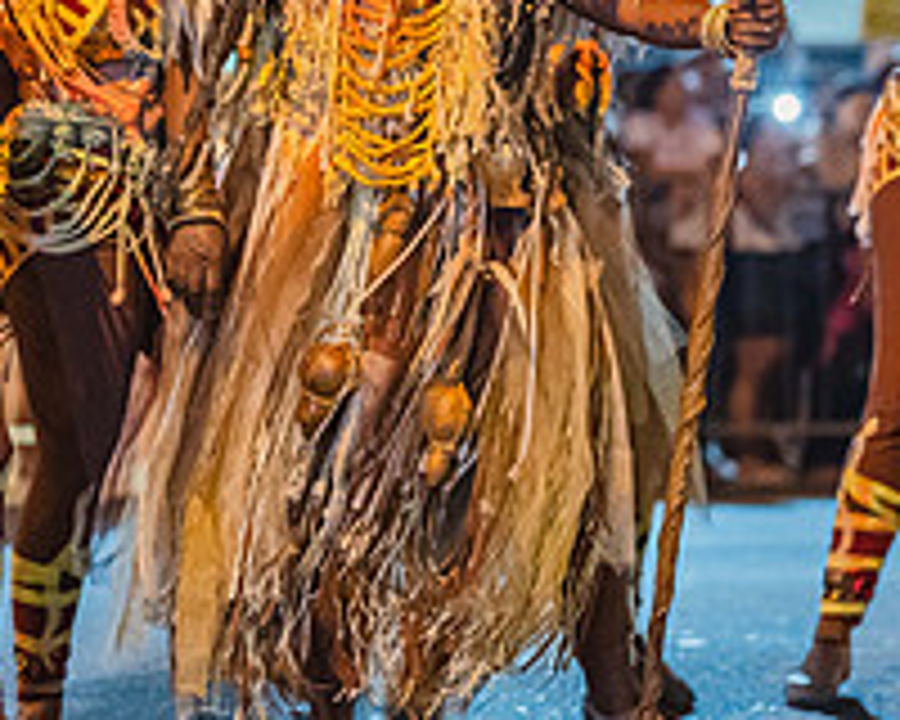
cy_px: 65
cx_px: 198
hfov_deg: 14.1
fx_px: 3623
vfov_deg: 11.3
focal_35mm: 136
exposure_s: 1/320
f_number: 1.4
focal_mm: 50
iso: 6400
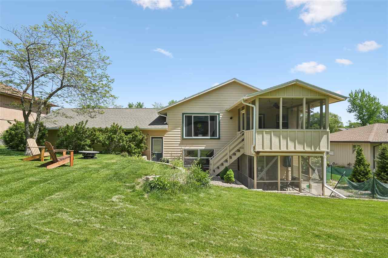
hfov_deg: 86.9
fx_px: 205
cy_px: 129
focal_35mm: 19
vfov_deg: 64.5
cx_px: 194
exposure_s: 1/1000
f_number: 8
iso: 400
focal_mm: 19
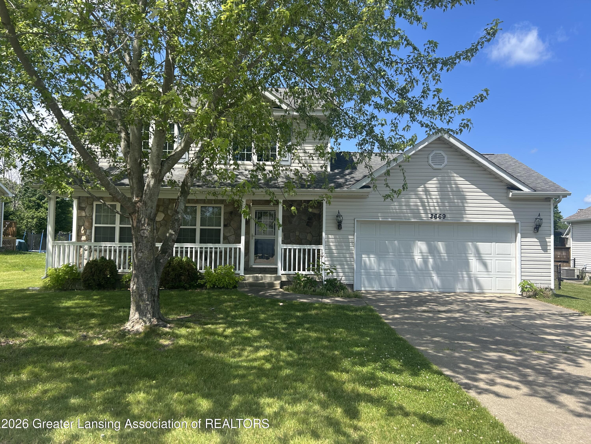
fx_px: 444
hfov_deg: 67.3
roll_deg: -1.1
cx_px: 296
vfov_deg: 53.1
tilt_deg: +1.5
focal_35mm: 26
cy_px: 222
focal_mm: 5.7
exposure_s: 1/2083
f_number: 1.5
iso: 50
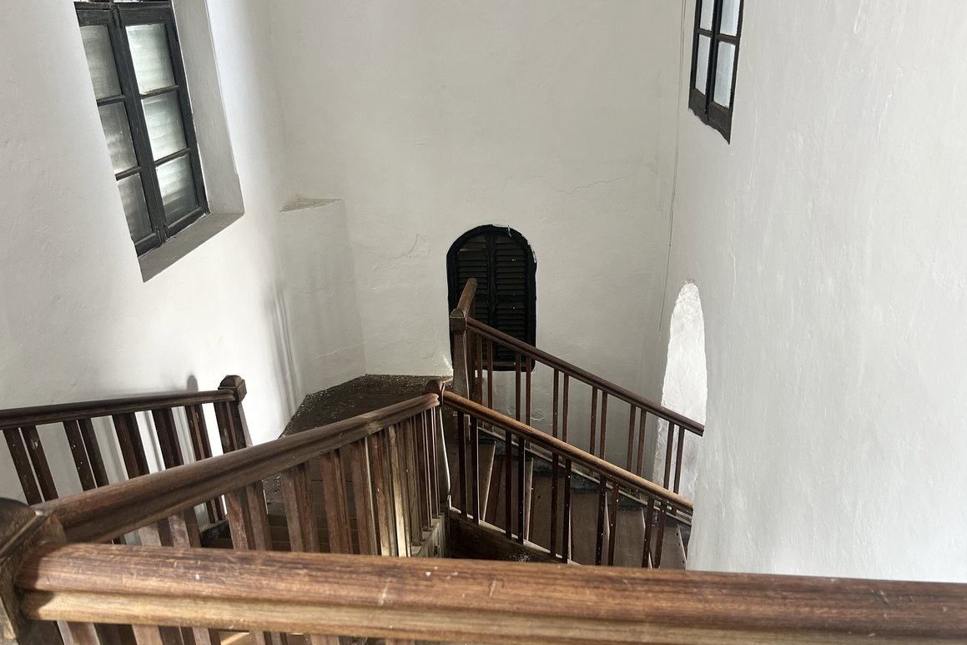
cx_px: 467
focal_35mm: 28
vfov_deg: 46.3
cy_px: 355
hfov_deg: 65.5
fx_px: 752
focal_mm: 5.7
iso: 125
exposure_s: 1/62
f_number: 1.5
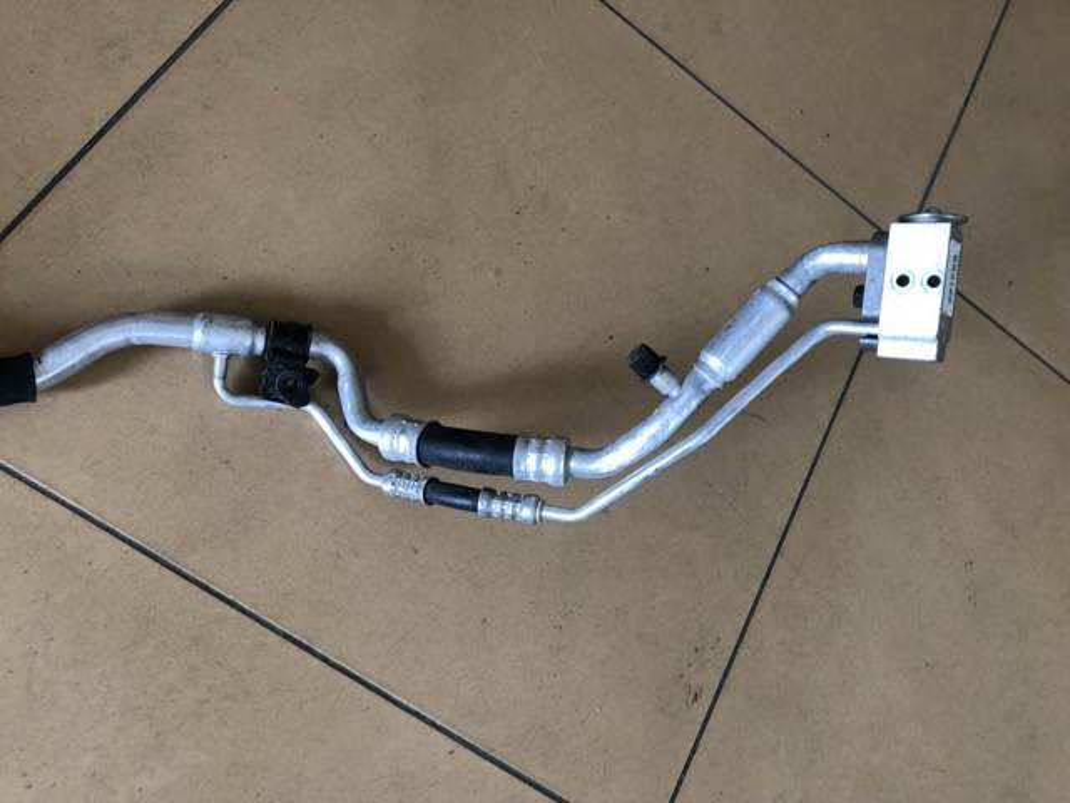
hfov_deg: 63.4
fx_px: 865
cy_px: 402
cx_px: 535
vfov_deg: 49.7
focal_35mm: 28
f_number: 1.8
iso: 40
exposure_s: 1/17
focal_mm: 4
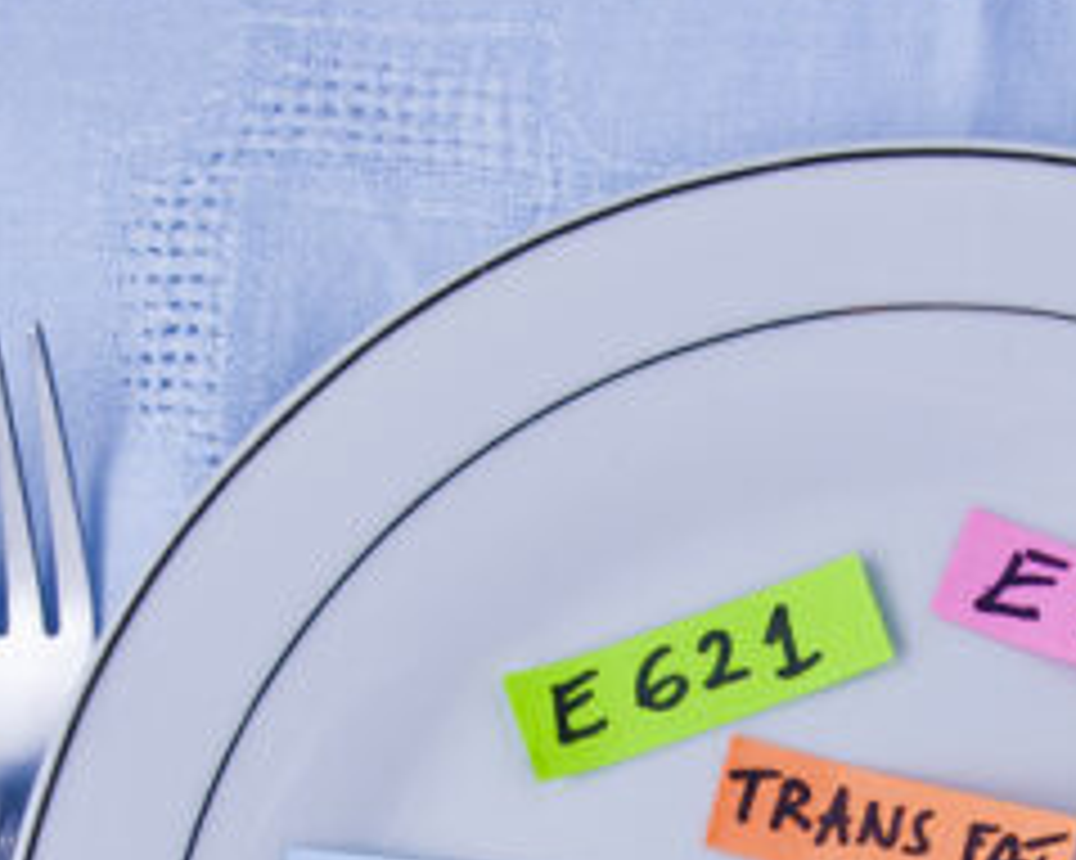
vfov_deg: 12.1
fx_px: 3947
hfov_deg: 15.4
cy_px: 1067
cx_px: 954
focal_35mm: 124
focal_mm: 28
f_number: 13
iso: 100
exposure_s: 1/125
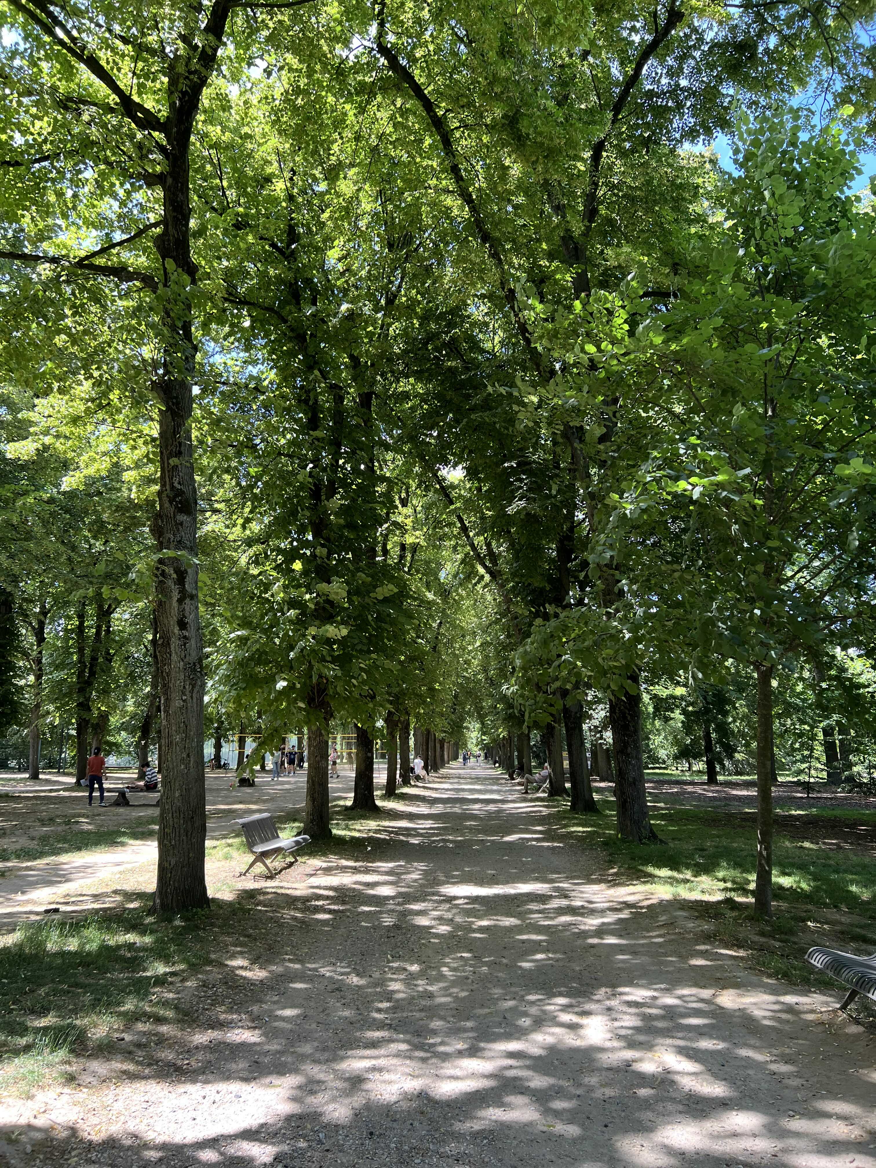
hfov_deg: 53.1
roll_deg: -0.5
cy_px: 584
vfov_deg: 67.3
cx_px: 438
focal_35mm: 26
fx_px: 877
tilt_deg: +13.0
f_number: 1.5
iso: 50
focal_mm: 5.7
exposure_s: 1/298
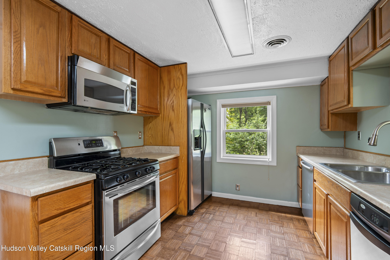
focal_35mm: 16
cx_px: 195
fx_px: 173
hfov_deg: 96.7
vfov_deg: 73.7
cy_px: 130
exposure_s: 2.5
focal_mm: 16
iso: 100
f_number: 8
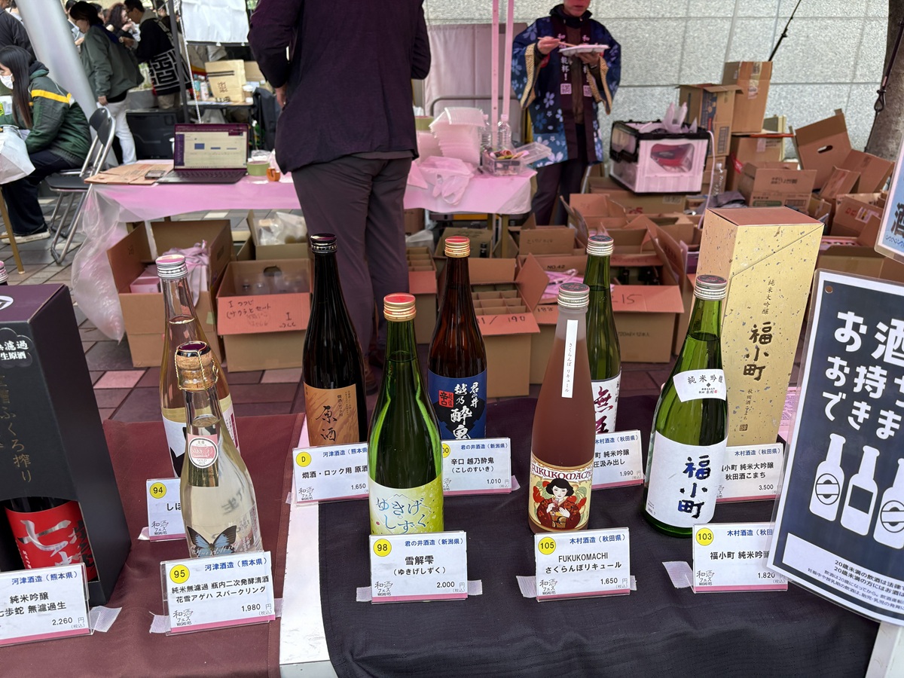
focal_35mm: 26
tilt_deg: -23.3
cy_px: 339
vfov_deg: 53.1
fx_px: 679
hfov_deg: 67.3
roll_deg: +0.7
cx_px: 452
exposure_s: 1/121
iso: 50
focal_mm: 5.96
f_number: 1.6
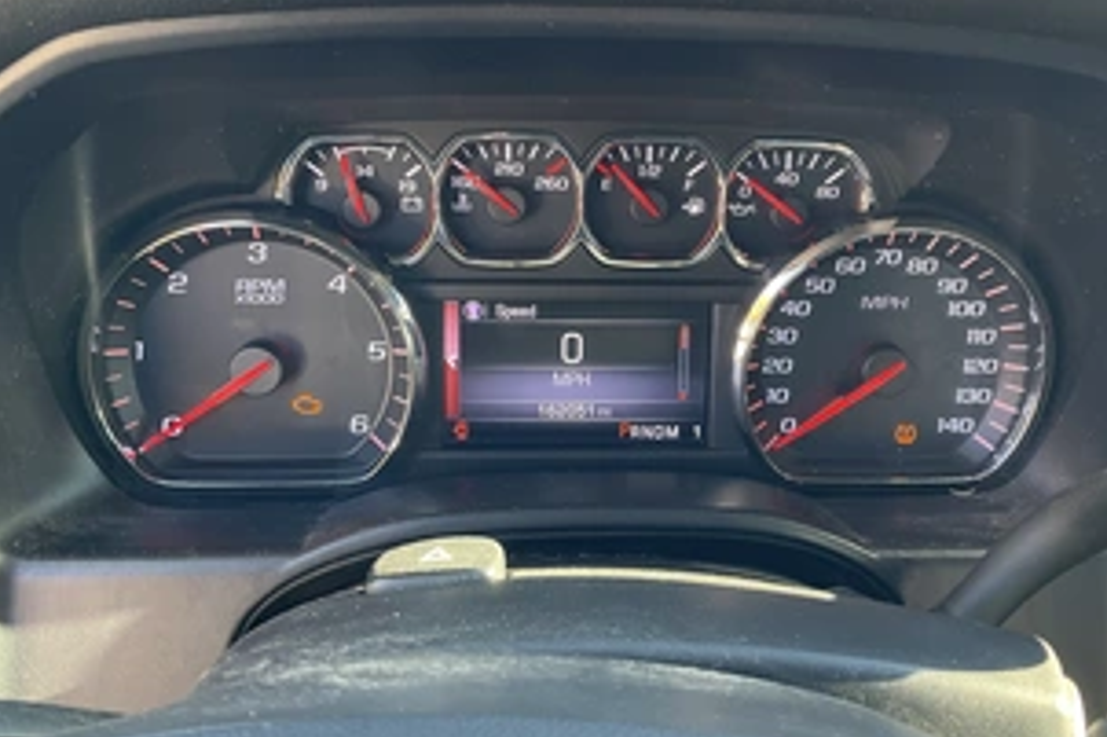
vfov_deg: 33.3
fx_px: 1229
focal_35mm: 40
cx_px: 612
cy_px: 334
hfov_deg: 48.4
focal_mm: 3
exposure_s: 1/60
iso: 80
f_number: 1.8
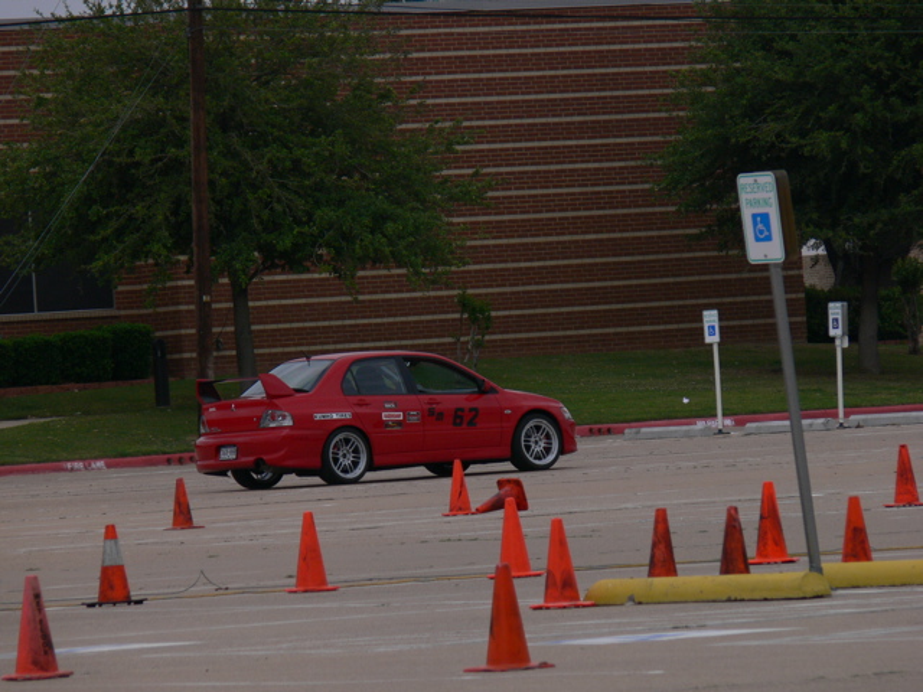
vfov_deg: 3.7
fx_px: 10799
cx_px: 462
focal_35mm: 405
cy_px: 346
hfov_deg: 4.9
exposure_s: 1/1000
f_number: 5.6
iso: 100
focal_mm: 85.6
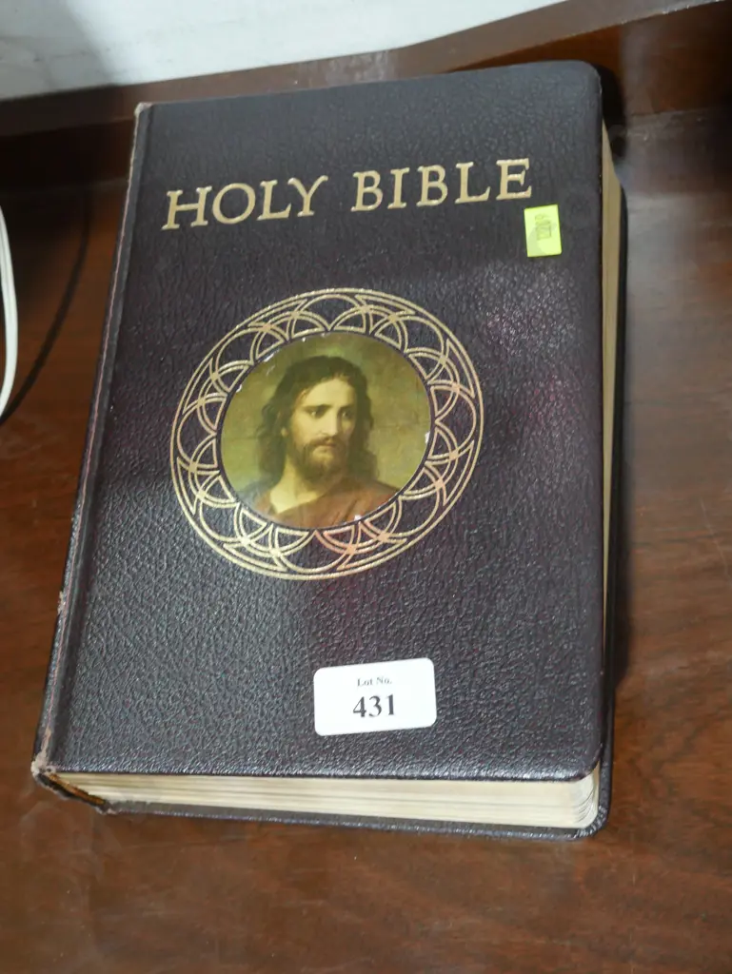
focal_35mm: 50
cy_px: 487
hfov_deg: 29.1
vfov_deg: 38.2
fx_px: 1409
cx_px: 366
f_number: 5.3
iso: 1250
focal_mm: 25
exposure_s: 1/60
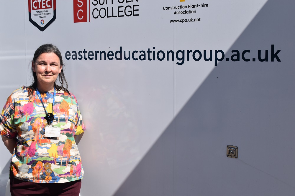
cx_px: 148
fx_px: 442
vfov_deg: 25.0
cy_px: 98
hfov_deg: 36.9
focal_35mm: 54
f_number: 10
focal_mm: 36
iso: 100
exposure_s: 1/400
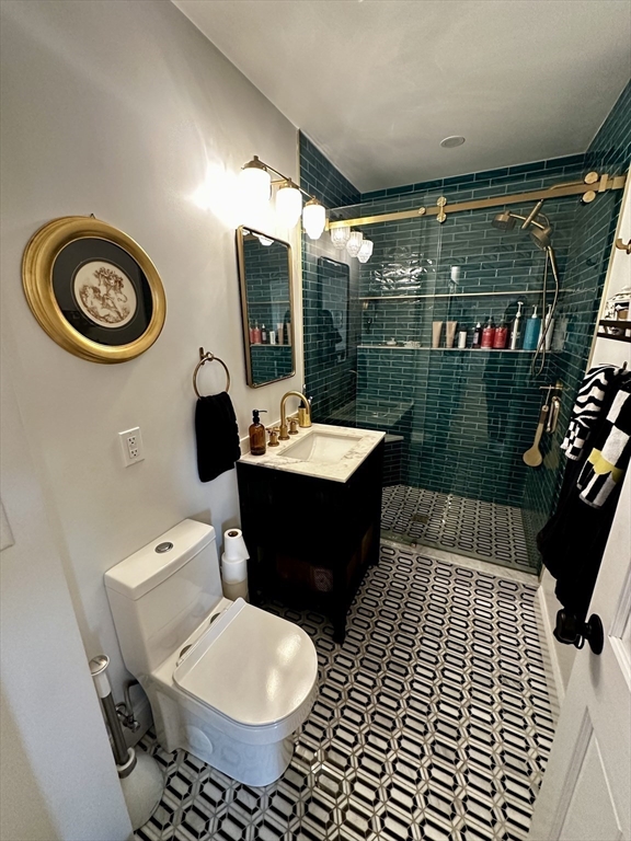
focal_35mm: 14
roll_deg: +0.4
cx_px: 316
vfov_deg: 102.1
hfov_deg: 85.7
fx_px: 340
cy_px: 420
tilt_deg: -16.3
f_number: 2.2
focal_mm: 2.22
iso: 320
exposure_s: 1/60
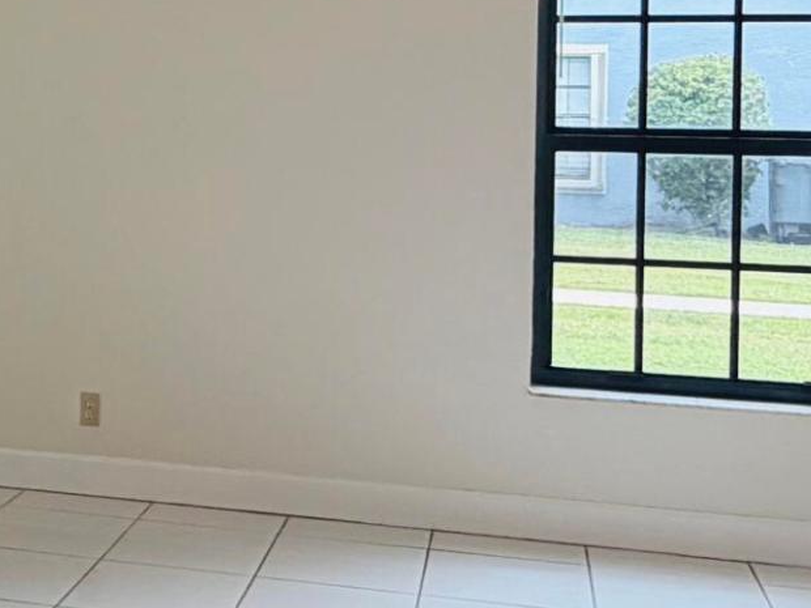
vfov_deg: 22.3
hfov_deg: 28.2
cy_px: 116
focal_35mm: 65
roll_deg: -0.1
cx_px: 16
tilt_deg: +0.1
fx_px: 1523
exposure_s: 1/120
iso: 50
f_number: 2.2
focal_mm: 2.22
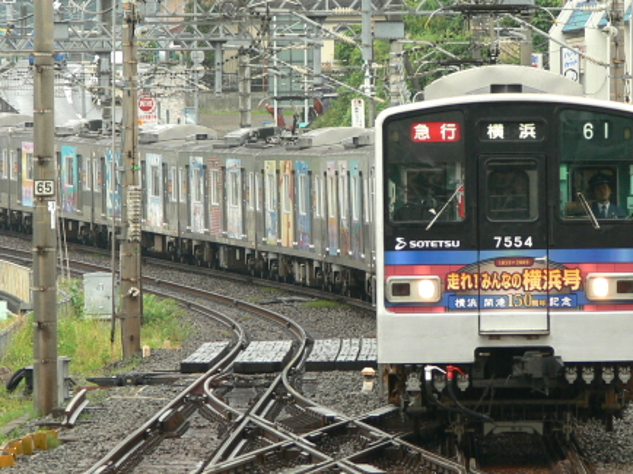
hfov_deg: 5.3
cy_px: 223
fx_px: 6854
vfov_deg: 4.0
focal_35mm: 375
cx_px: 335
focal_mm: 45.1
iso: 80
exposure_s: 1/100
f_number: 3.6
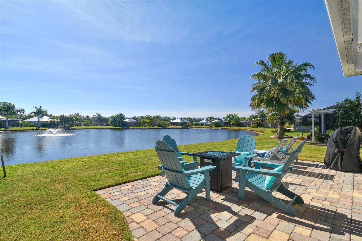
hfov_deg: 100.4
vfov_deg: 77.3
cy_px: 120
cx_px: 181
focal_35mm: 15
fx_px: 151
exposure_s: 1/200
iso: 100
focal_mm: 10
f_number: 7.1
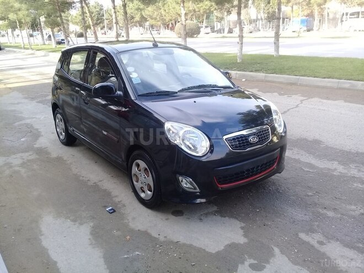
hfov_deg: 58.4
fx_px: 326
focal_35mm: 31
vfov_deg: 45.4
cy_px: 136
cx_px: 182
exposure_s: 1/114
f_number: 2.2
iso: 50
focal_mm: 3.3
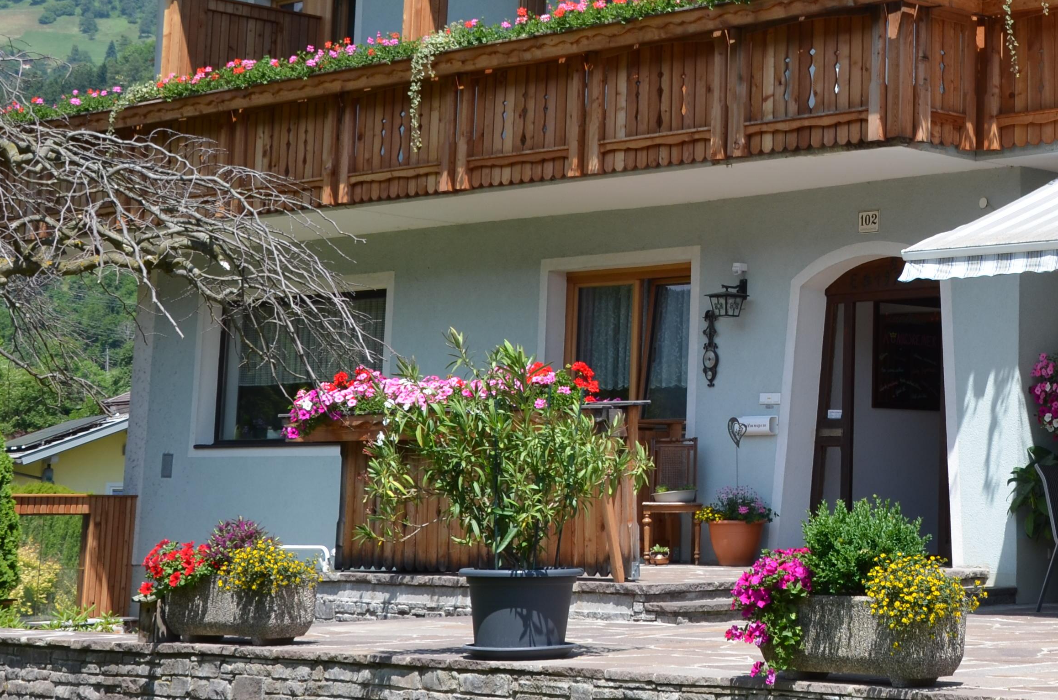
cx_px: 1000
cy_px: 108
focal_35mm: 83
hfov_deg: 23.7
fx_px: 2434
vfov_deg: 16.2
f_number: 8
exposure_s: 1/250
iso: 140
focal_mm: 26
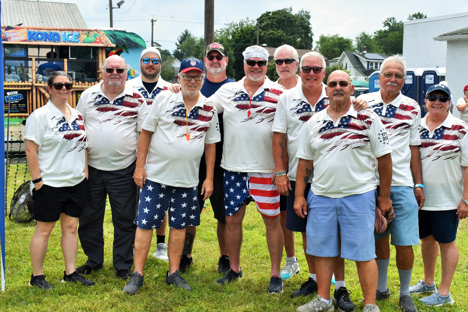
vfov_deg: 27.0
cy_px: 159
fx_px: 650
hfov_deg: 39.6
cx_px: 250
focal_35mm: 50
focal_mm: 30
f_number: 8
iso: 100
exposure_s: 1/250
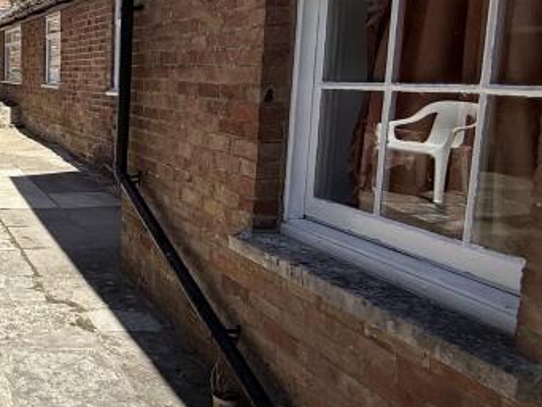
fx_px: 658
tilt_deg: -8.6
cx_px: -181
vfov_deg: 34.3
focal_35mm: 42
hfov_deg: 32.3
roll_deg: +1.7
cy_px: 170
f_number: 2.2
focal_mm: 2.22
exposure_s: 1/2717
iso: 50
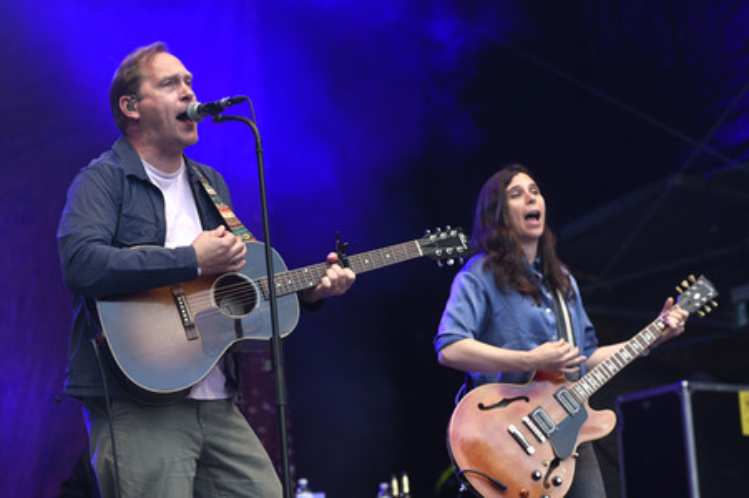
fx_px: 1913
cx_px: 374
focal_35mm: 92
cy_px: 249
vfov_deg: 14.8
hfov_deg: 22.2
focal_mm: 92
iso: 800
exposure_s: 1/500
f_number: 3.5
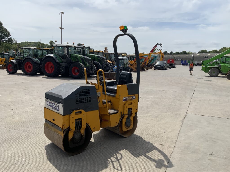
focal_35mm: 29
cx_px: 115
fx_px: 193
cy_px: 86
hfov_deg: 61.7
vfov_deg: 48.2
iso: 20
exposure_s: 1/4405
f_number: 1.8
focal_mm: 3
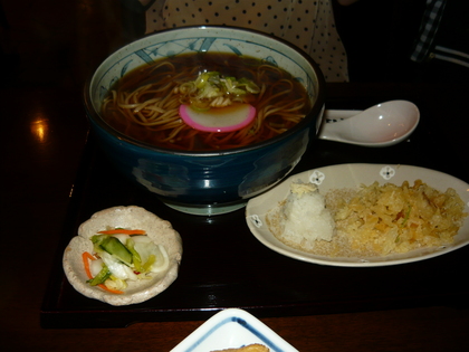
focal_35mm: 33
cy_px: 176
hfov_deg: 55.4
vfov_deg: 42.9
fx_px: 447
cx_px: 234
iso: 100
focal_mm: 5.5
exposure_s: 1/30
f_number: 2.8
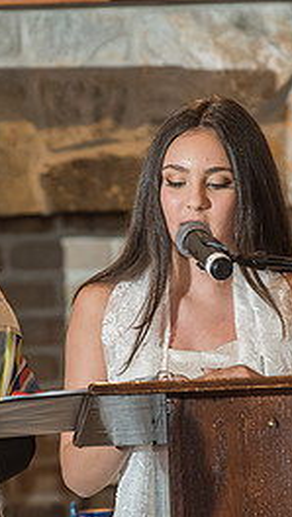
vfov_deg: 4.7
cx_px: 90
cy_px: 254
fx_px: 6316
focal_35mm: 460
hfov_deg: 2.6
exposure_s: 1/125
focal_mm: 200
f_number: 3.5
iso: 800
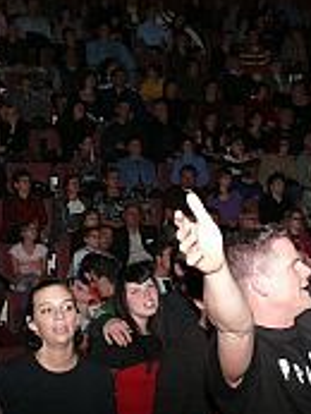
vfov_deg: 21.3
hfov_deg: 16.0
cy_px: 318
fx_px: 1089
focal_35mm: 91
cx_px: 299
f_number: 2.8
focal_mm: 7.4
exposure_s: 1/30
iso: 100
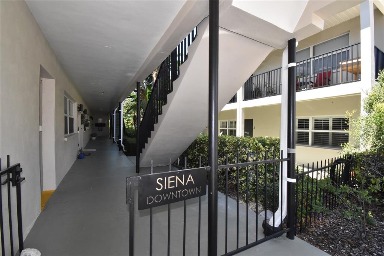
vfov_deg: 77.4
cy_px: 128
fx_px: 160
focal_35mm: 15
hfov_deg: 100.4
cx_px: 192
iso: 1600
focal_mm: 10
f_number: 16
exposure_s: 1/200
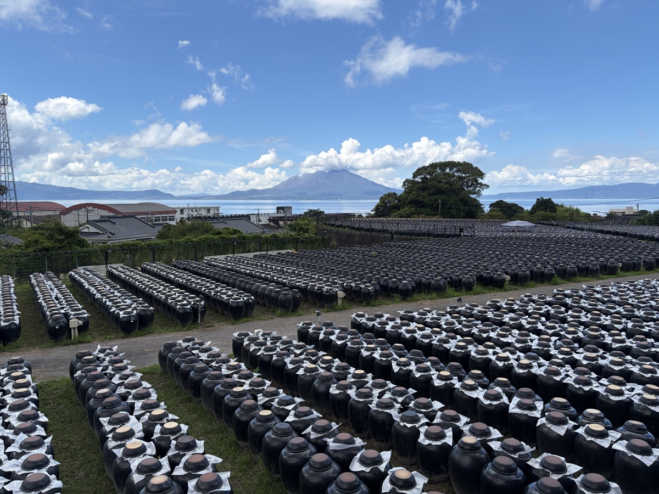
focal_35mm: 26
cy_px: 247
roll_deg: +0.8
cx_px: 330
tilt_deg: -5.5
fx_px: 495
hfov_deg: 67.3
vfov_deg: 53.1
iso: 50
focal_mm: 5.96
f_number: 1.6
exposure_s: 1/2538
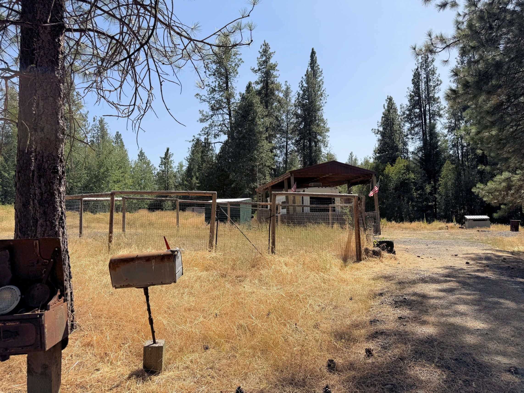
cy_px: 196
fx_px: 363
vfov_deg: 56.8
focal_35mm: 24
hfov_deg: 71.6
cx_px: 262
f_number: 1.78
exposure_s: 1/3953
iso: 80
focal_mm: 6.76
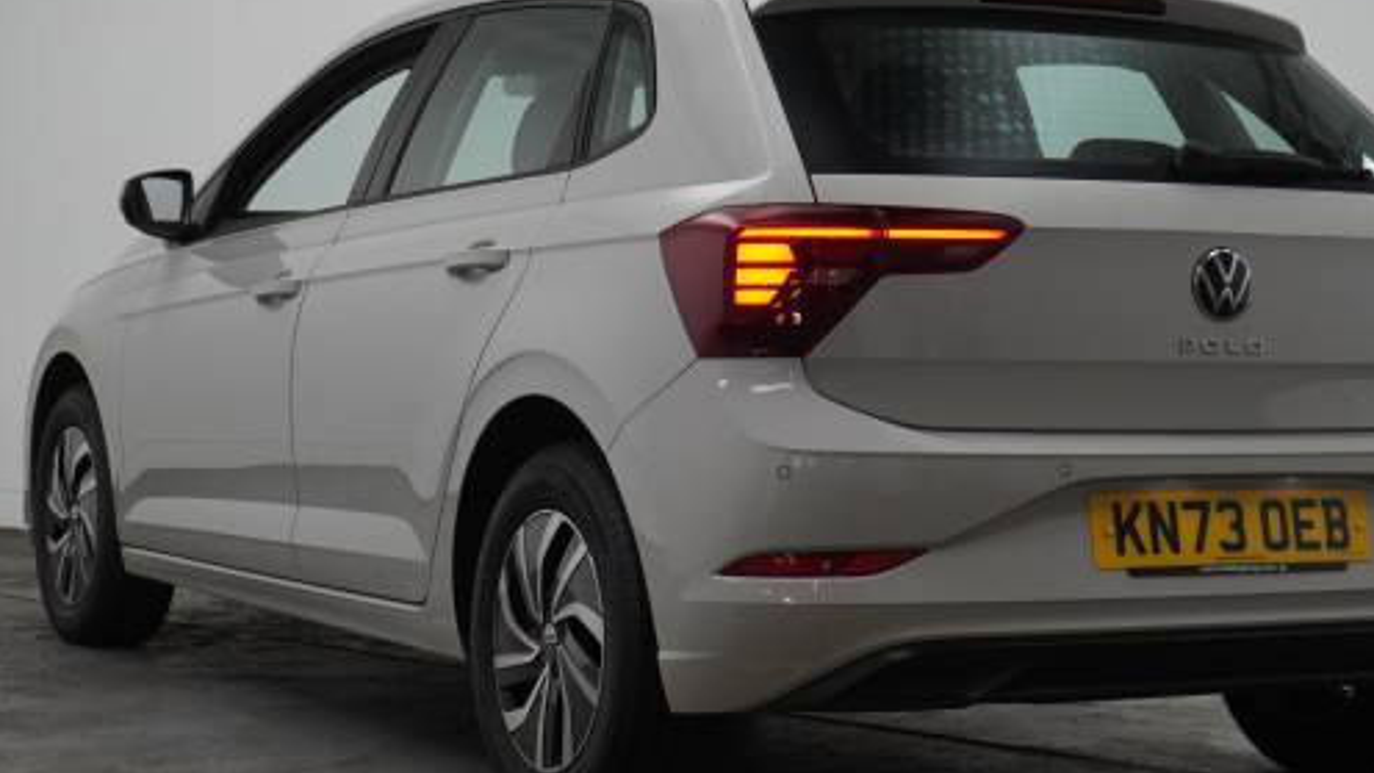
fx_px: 2951
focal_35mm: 81
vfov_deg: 14.9
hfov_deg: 26.2
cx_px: 767
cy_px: 327
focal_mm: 40
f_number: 5.6
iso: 1250
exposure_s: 1/200
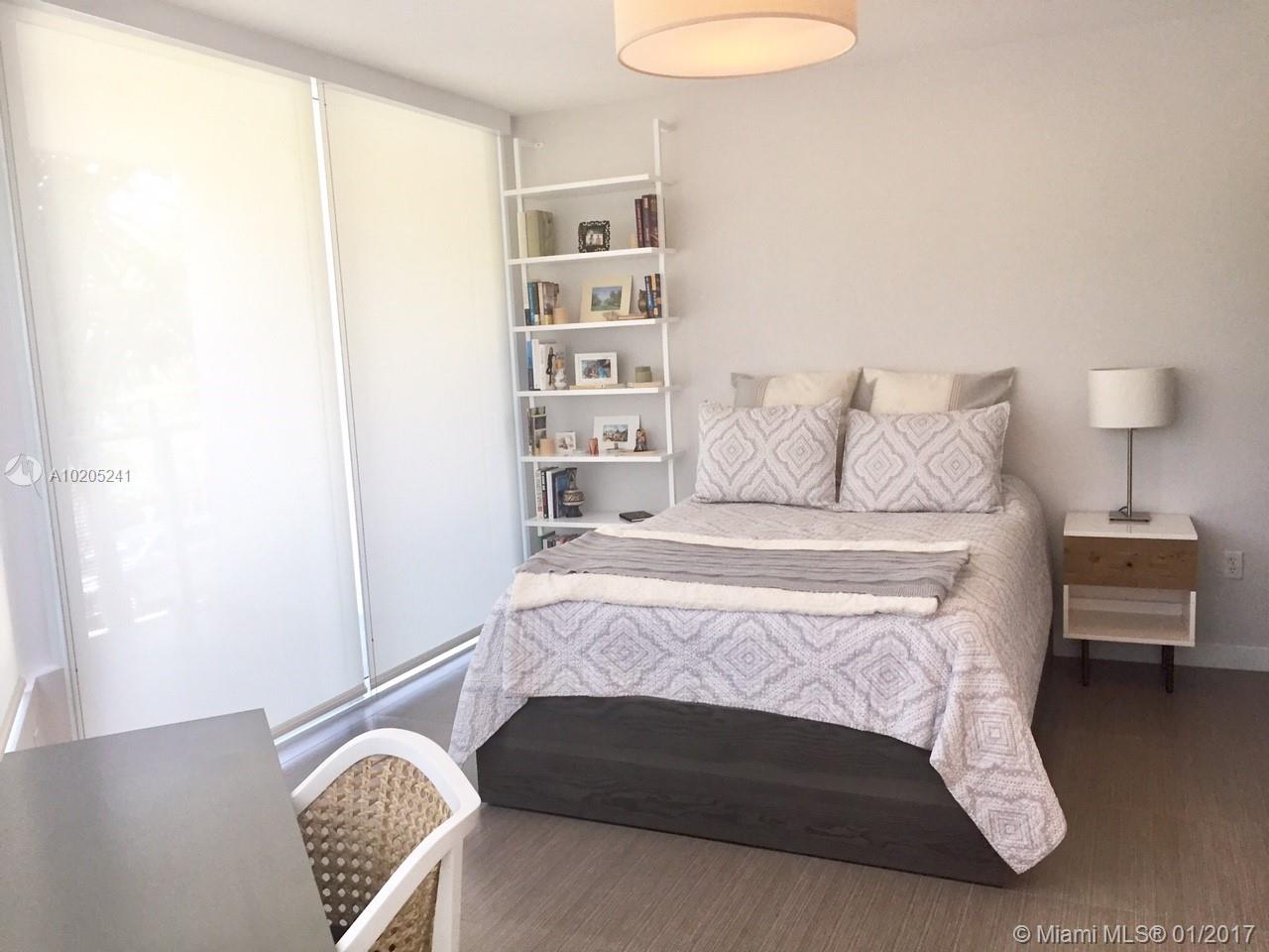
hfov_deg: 61.7
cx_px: 634
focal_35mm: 29
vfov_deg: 48.2
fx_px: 1063
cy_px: 476
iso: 125
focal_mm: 4.15
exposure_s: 1/30
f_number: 2.2
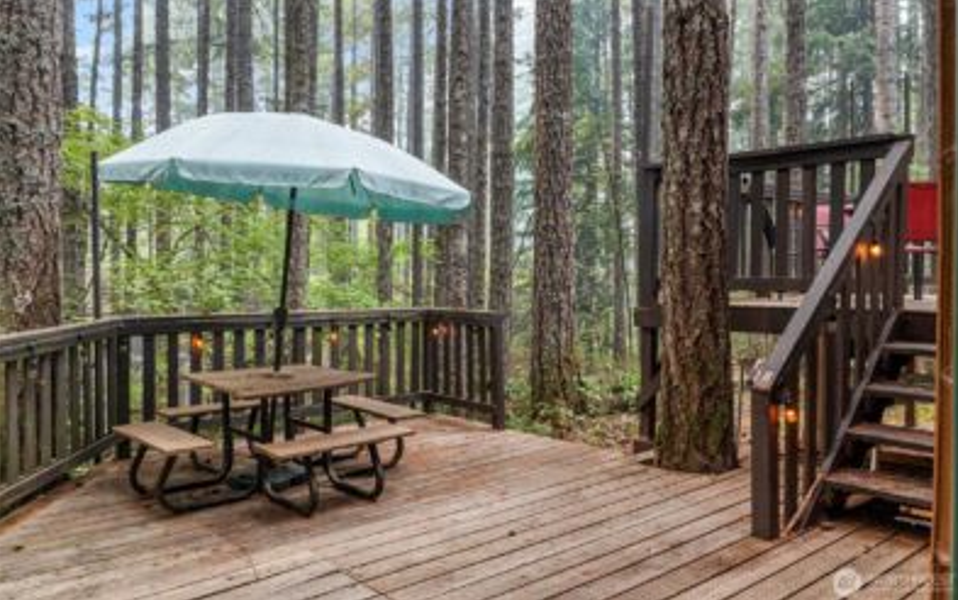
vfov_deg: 43.2
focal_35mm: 29
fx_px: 757
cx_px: 485
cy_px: 280
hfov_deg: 64.6
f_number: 2.8
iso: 400
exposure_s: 1/30
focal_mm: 10.26
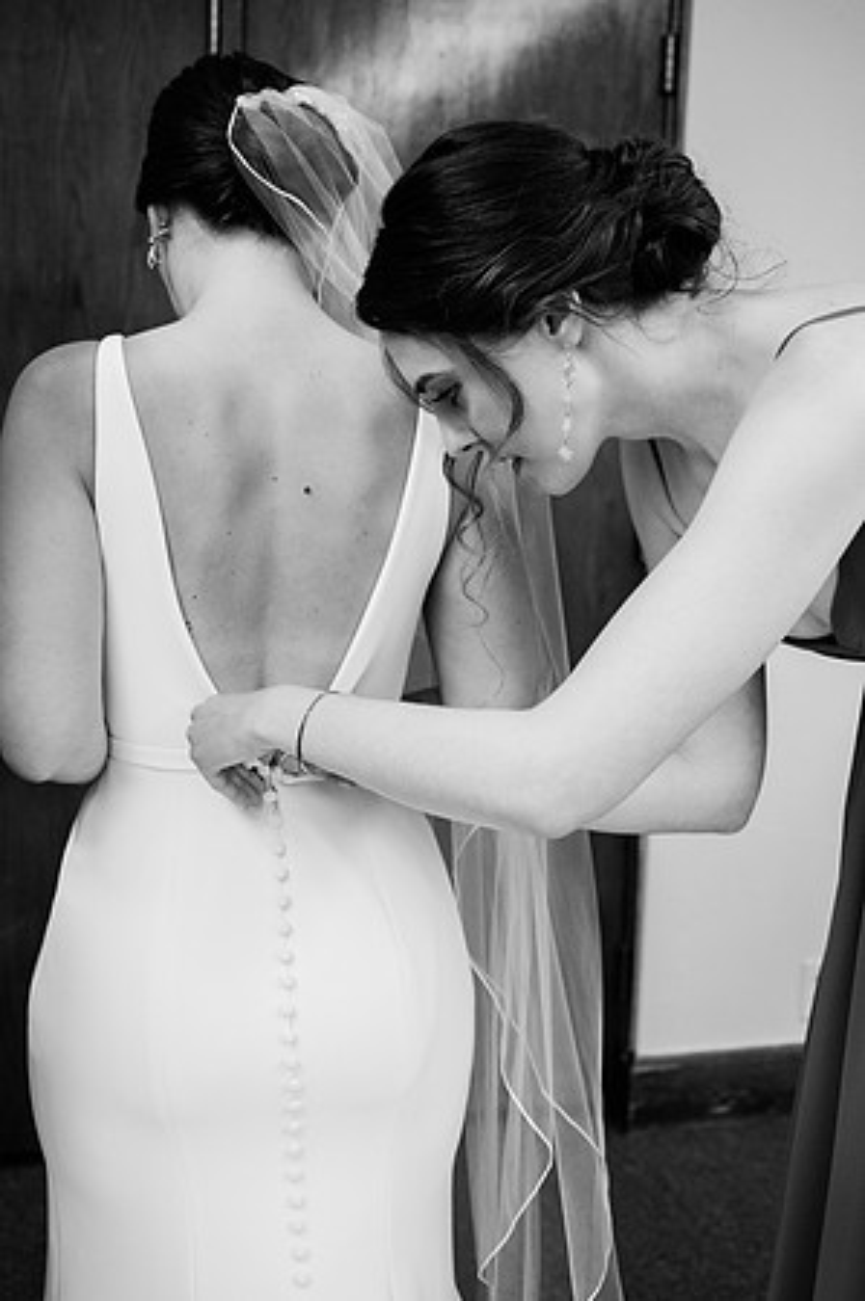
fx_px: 1626
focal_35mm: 45
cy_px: 650
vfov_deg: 43.6
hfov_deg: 29.8
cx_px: 432
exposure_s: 1/250
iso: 1600
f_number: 4
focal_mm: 45
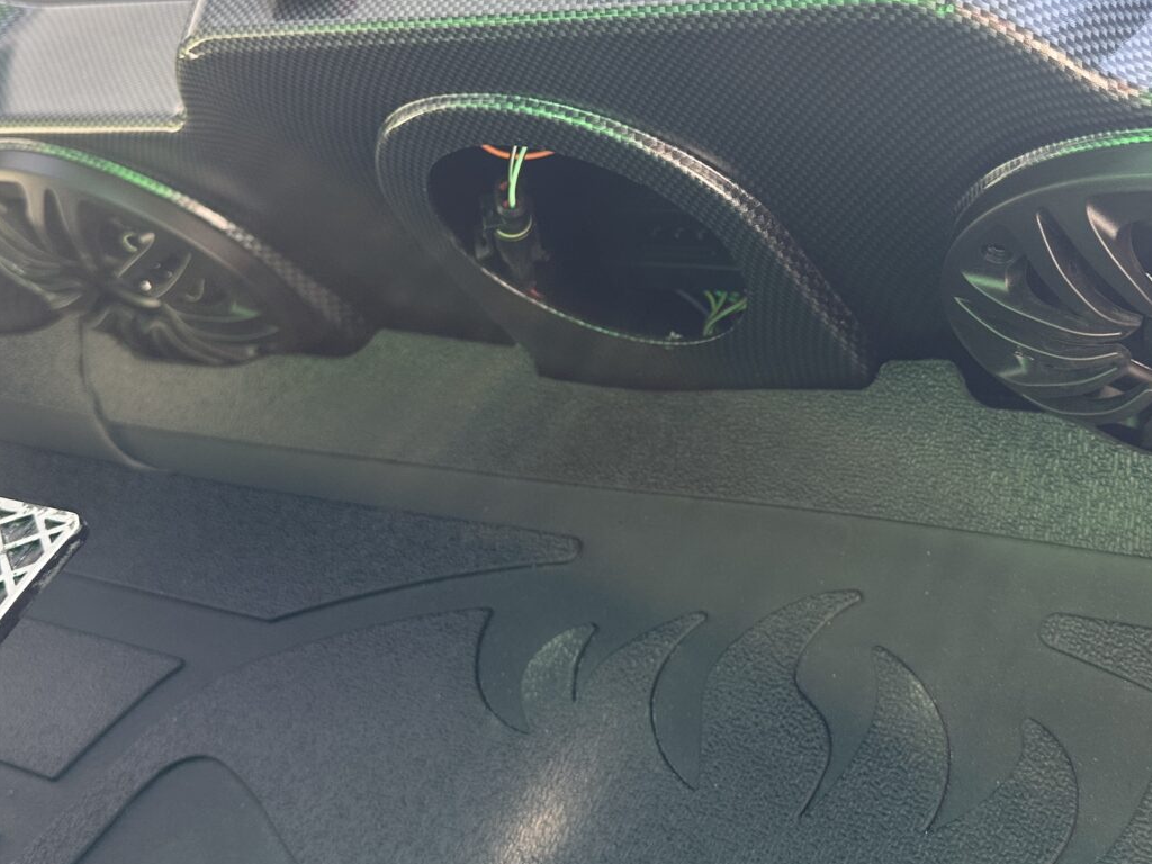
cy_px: 269
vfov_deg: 31.9
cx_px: 717
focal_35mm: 45
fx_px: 1498
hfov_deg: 41.8
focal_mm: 6.86
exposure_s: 1/244
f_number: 1.78
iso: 80
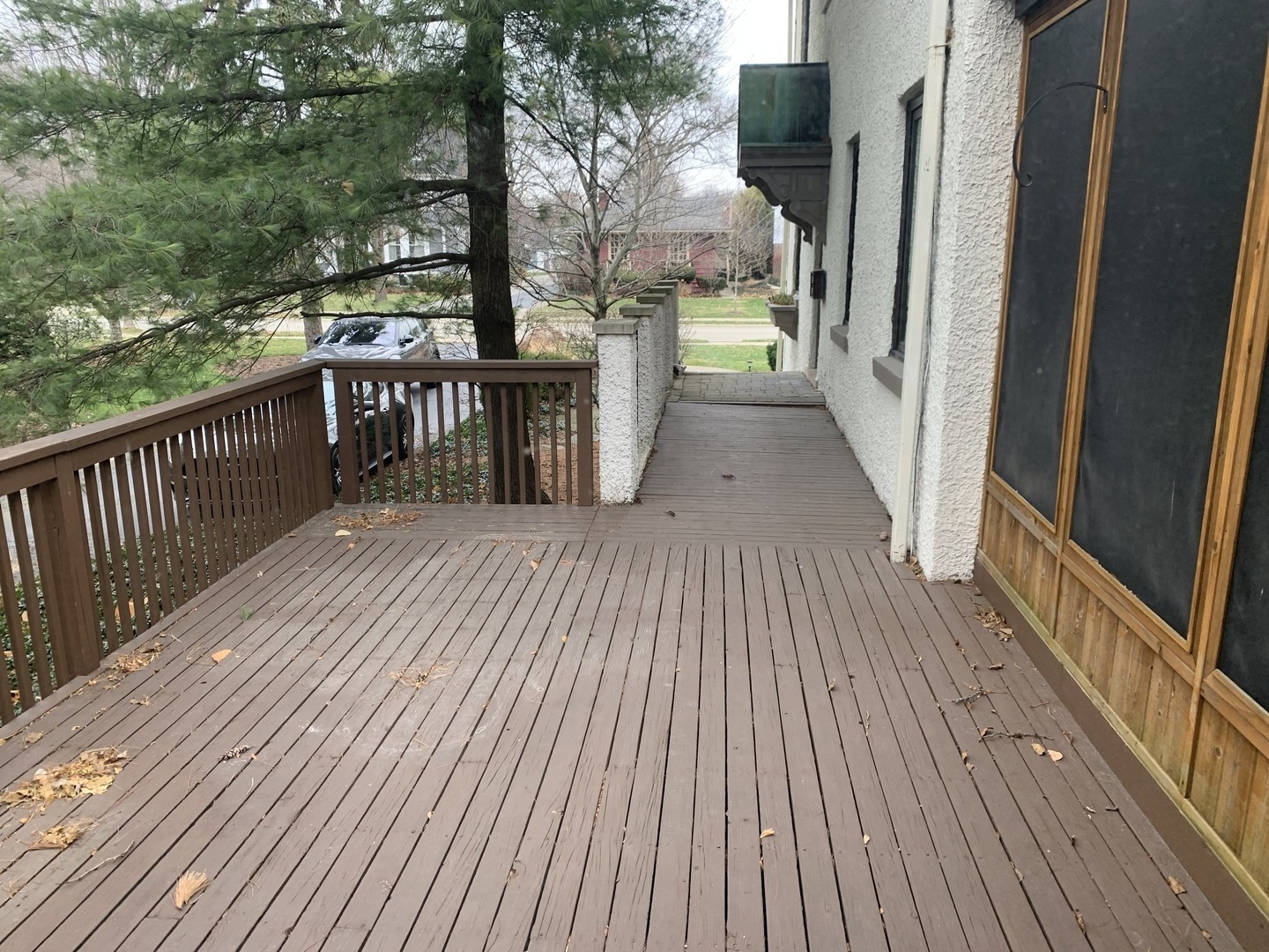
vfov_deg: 53.1
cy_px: 476
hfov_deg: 67.3
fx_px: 953
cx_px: 634
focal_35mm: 26
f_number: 1.8
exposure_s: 1/122
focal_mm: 4.25
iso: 64
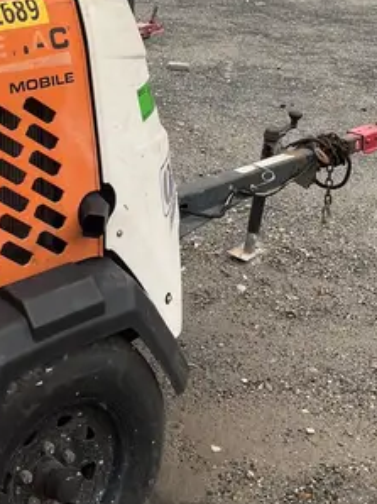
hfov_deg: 22.8
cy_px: 13
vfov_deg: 28.6
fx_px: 931
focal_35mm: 64
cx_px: 115
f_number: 1.6
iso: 50
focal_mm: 5.1
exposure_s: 1/378
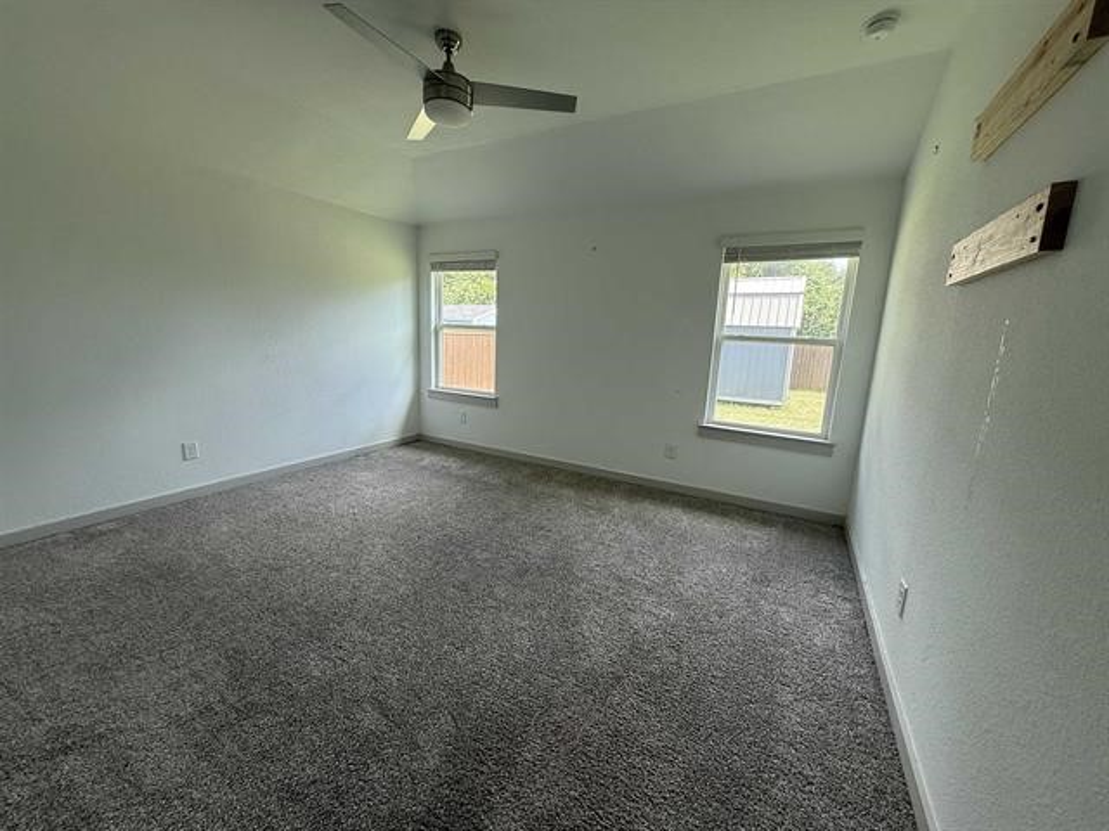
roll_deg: -1.3
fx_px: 449
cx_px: 554
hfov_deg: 102.1
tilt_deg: -9.2
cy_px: 416
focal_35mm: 14
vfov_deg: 85.7
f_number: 2.2
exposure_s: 1/99
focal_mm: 2.22
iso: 64
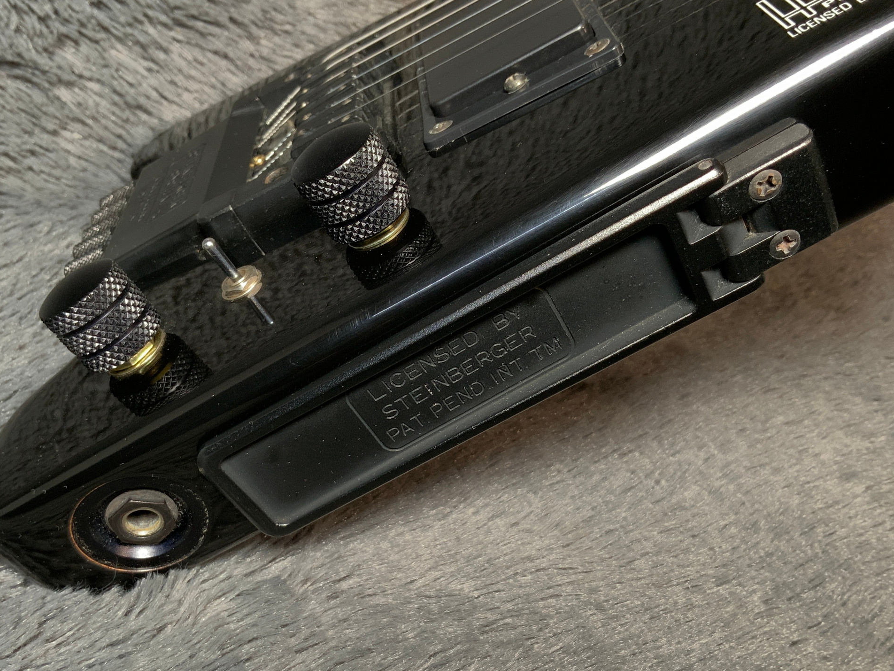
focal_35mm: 39
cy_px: 374
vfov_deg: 36.8
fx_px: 1007
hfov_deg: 47.8
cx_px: 426
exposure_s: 1/52
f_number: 1.8
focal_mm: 3
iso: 64
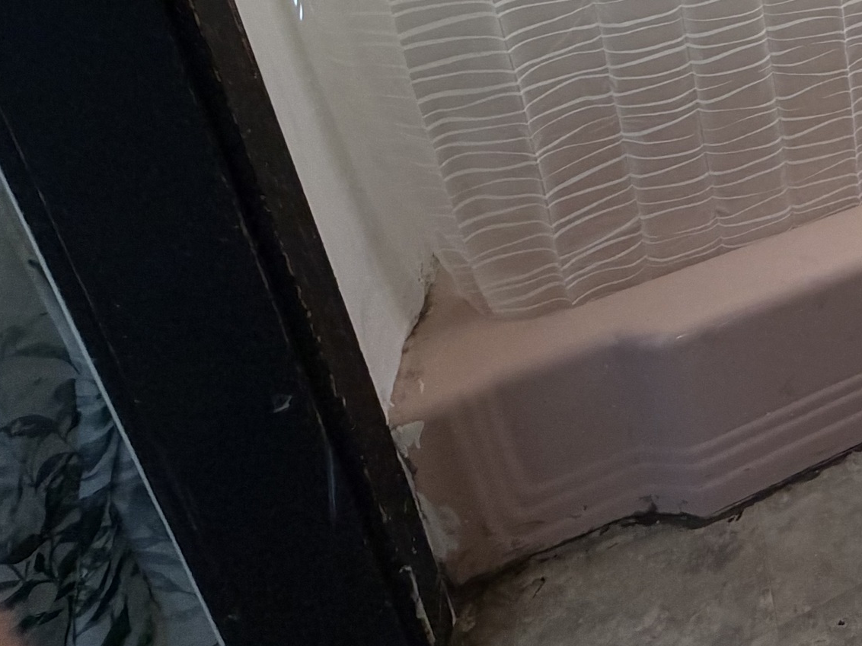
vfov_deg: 30.3
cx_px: 1149
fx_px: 946
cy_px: -183
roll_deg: +0.4
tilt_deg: -18.1
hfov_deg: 33.7
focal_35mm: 38
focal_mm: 2.22
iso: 160
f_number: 2.2
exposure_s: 1/120
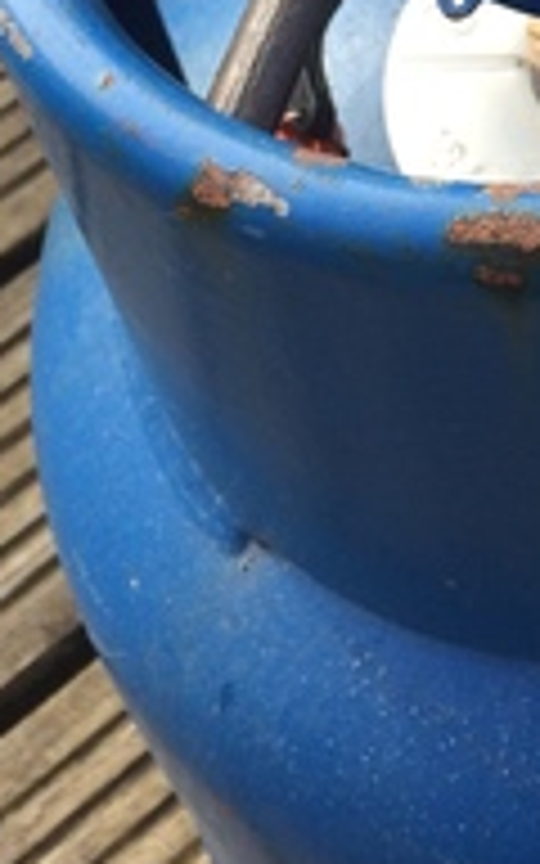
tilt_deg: -45.9
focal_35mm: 96
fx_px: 2260
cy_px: -436
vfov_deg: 19.0
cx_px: 585
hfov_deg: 13.4
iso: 32
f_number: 2.2
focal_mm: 4.15
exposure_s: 1/394
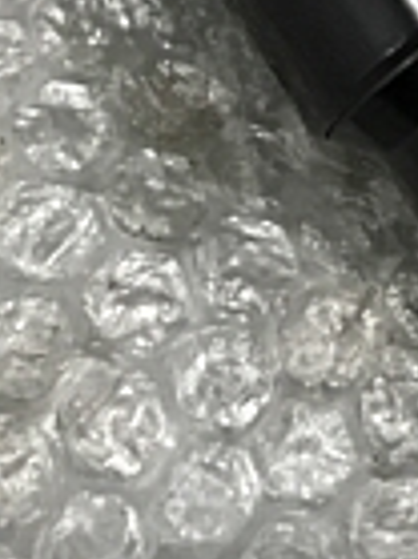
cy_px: -330
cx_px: 462
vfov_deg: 14.1
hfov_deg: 11.3
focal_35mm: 129
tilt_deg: -57.8
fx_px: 2080
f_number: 1.8
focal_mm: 3.99
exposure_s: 1/15
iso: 50
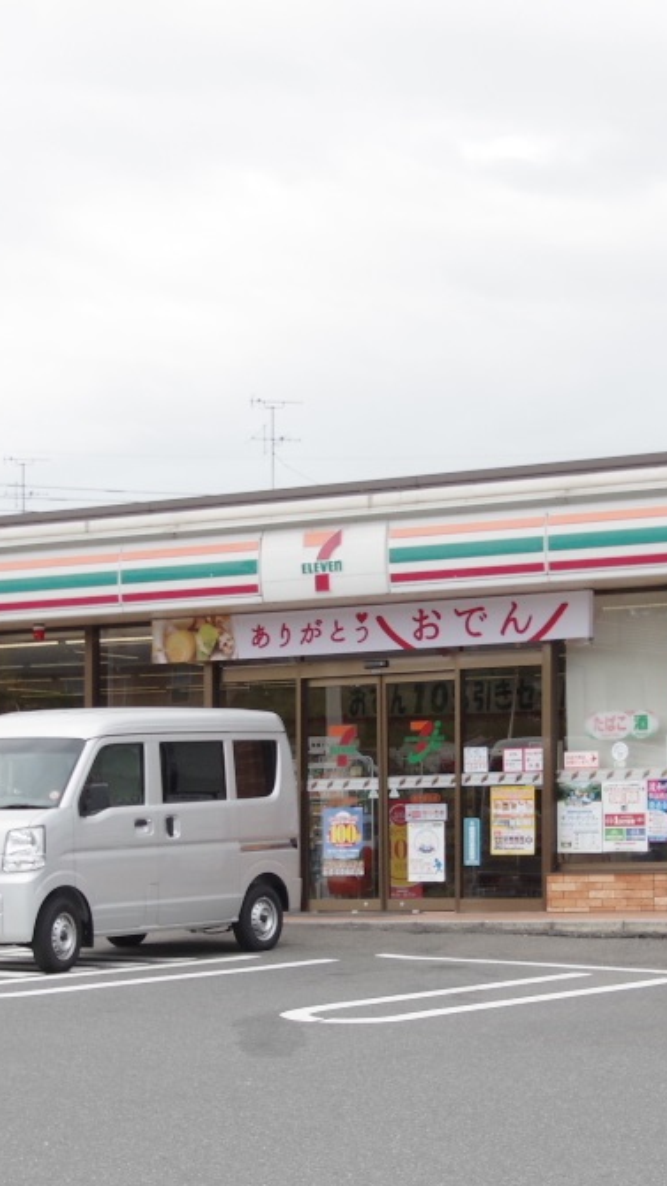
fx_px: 2829
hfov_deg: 13.4
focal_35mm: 90
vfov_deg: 23.6
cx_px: 343
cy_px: 736
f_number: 6.3
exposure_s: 1/250
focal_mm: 20
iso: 200
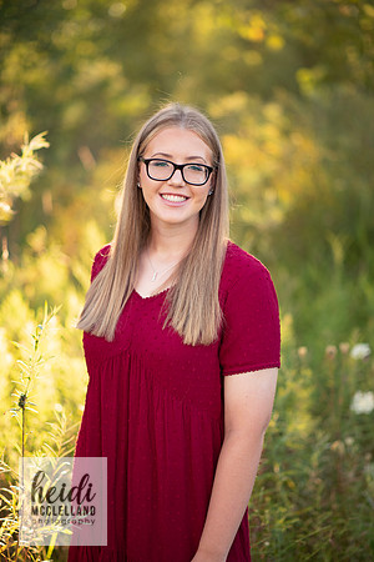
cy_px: 281
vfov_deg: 23.9
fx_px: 1324
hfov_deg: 16.1
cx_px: 187
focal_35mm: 85
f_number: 1.8
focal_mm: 85
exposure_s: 1/400
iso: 125
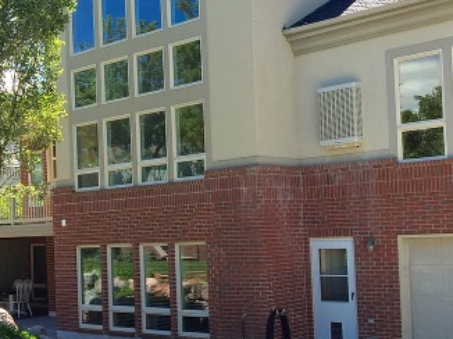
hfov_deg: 33.7
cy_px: 220
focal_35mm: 57
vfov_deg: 25.5
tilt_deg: +1.5
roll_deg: +1.9
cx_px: 270
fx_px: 745
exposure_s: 1/860
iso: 32
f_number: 2.2
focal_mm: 4.15
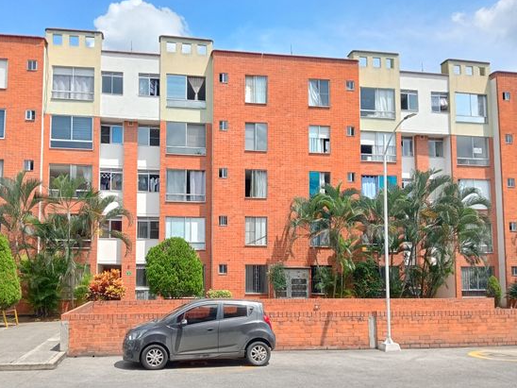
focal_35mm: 34
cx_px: 226
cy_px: 233
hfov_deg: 53.8
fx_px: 508
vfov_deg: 41.6
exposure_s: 1/4348
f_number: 1.8
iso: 102
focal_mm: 3.98
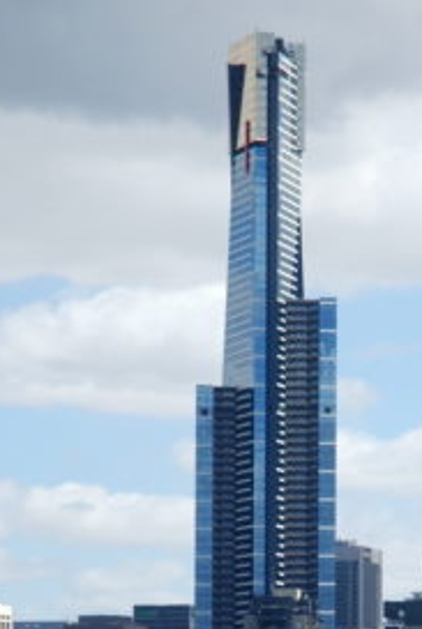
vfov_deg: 10.6
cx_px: 319
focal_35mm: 192
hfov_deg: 7.2
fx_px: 3363
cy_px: 553
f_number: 5.6
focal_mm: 70
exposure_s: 1/500
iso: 100
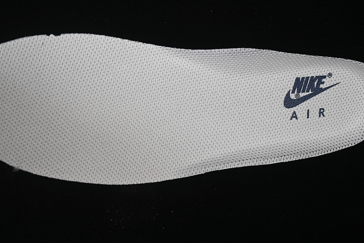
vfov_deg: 18.2
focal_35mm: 75
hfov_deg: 27.0
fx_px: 758
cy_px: 122
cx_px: 182
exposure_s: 1/60
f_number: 7.1
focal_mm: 50
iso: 160
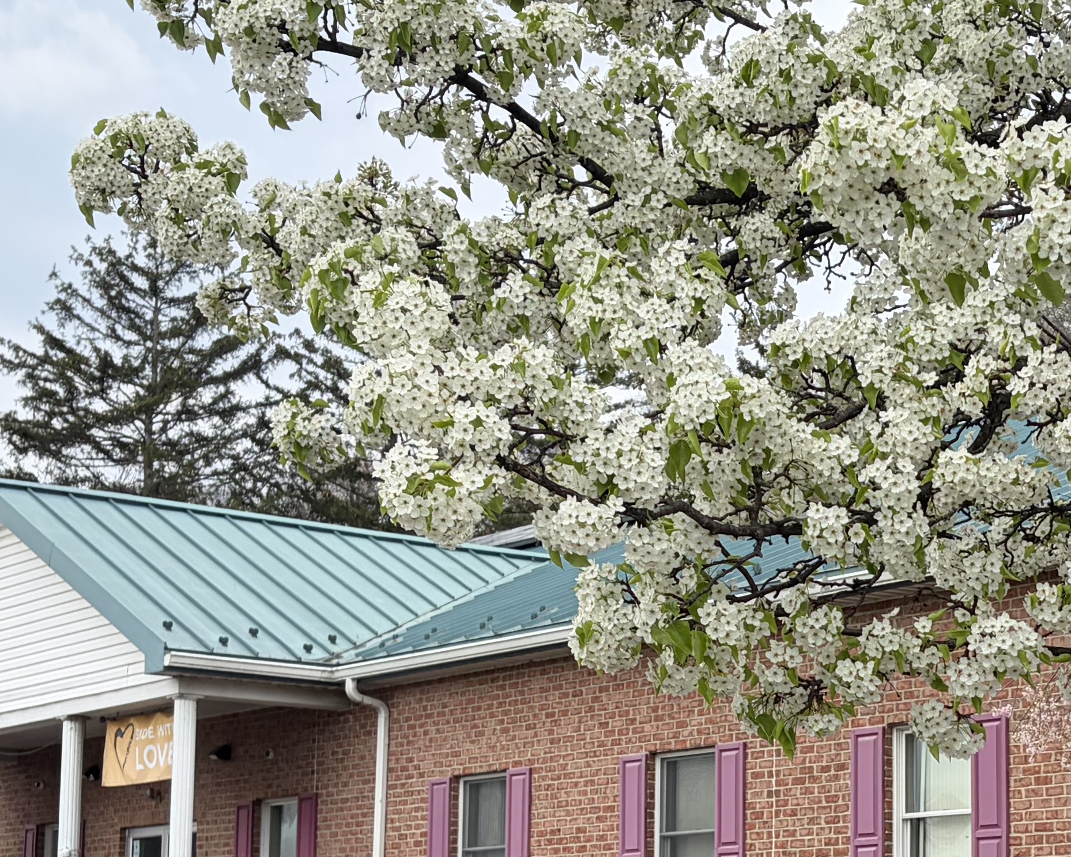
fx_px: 2473
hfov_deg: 24.0
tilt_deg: +6.1
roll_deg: +0.1
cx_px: 868
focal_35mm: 78
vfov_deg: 19.4
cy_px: 706
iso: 50
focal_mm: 5.96
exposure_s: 1/1626
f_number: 1.6
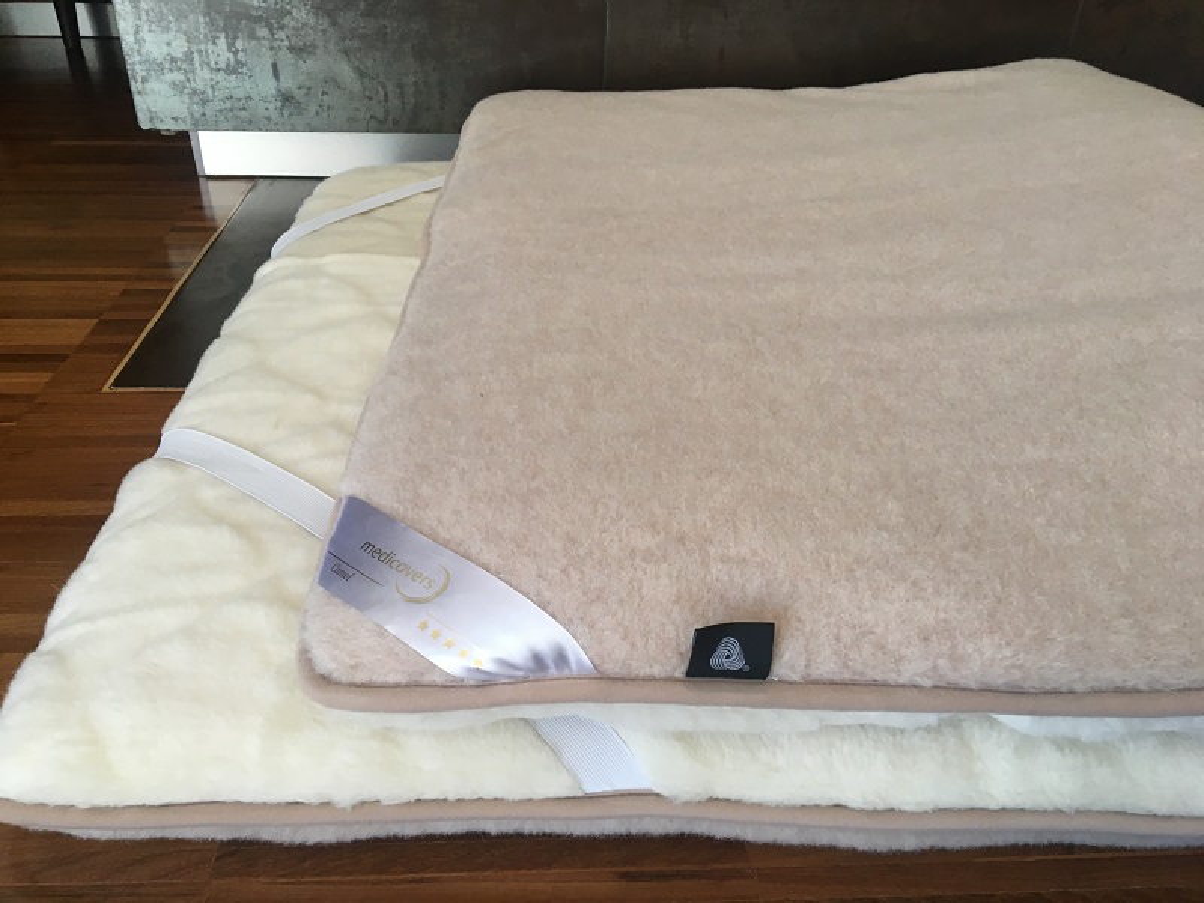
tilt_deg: -32.1
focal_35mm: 29
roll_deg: -2.6
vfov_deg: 48.2
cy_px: 452
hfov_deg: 61.7
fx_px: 1009
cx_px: 602
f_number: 2.2
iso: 32
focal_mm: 4.15
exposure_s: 1/30
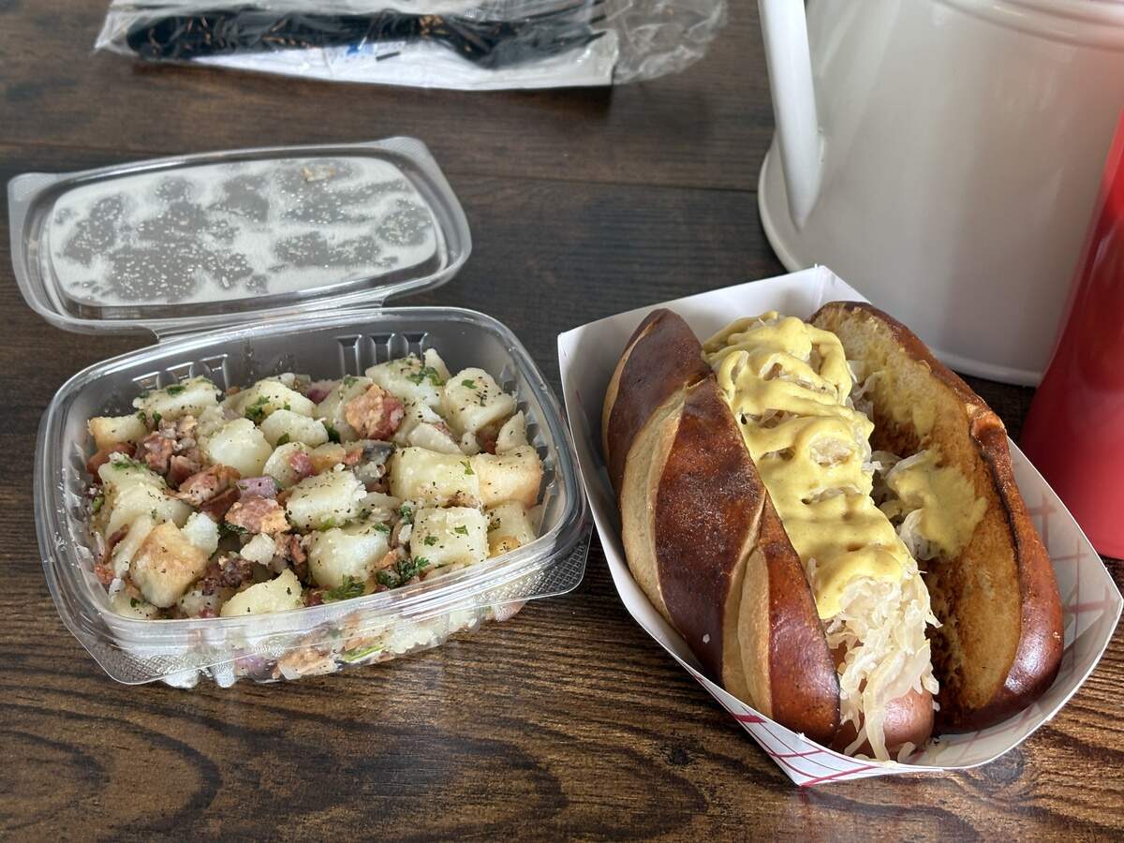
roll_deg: -2.6
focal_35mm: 52
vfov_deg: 28.0
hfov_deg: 36.8
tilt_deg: -42.9
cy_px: 422
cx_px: 562
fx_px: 1688
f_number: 1.6
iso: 64
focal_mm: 5.96
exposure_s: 1/60
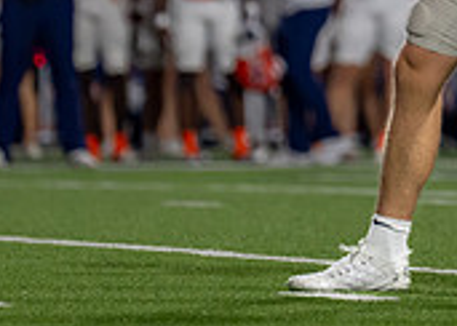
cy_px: -124
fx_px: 10224
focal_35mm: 788
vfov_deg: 1.8
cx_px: 423
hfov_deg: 2.6
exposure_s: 1/1250
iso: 2000
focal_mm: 167
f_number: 2.8
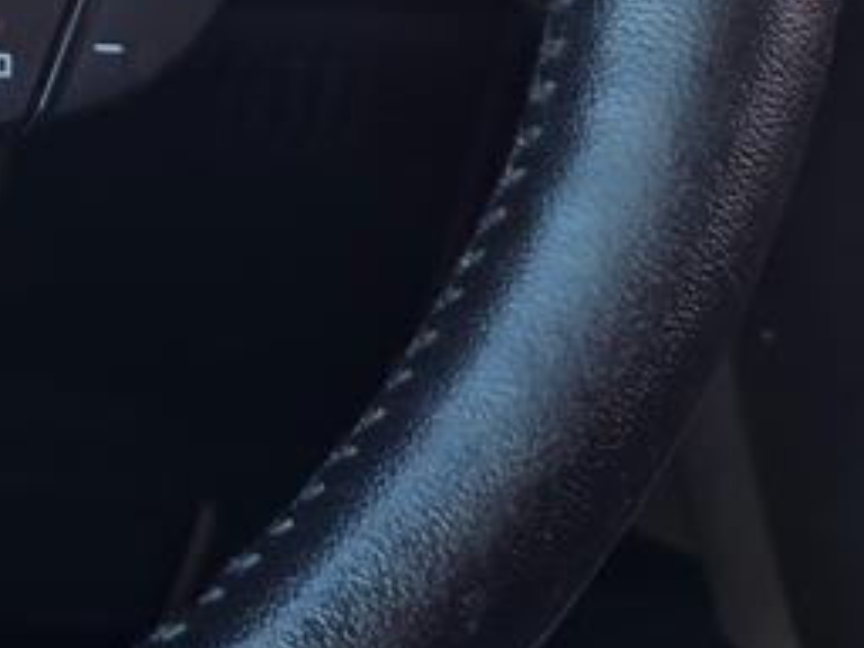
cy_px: -364
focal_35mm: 115
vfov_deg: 12.2
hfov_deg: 15.5
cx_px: -513
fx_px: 2870
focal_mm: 6.3
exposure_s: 1/54.7
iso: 12
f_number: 1.7
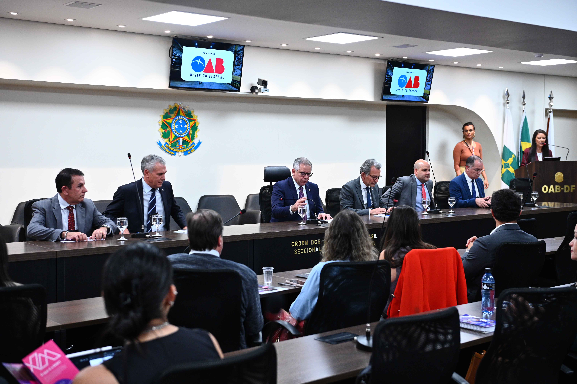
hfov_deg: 41.1
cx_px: 288
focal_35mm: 48
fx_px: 769
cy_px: 192
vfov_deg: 28.0
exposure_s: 1/160
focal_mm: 48
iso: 2500
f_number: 3.5
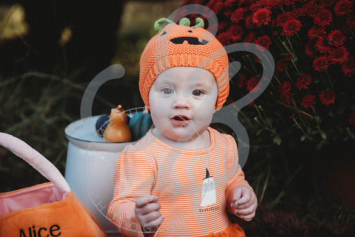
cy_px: 118
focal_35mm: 70
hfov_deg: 28.8
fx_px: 690
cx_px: 178
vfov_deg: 19.5
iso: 100
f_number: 2.8
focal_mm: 70
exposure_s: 1/250
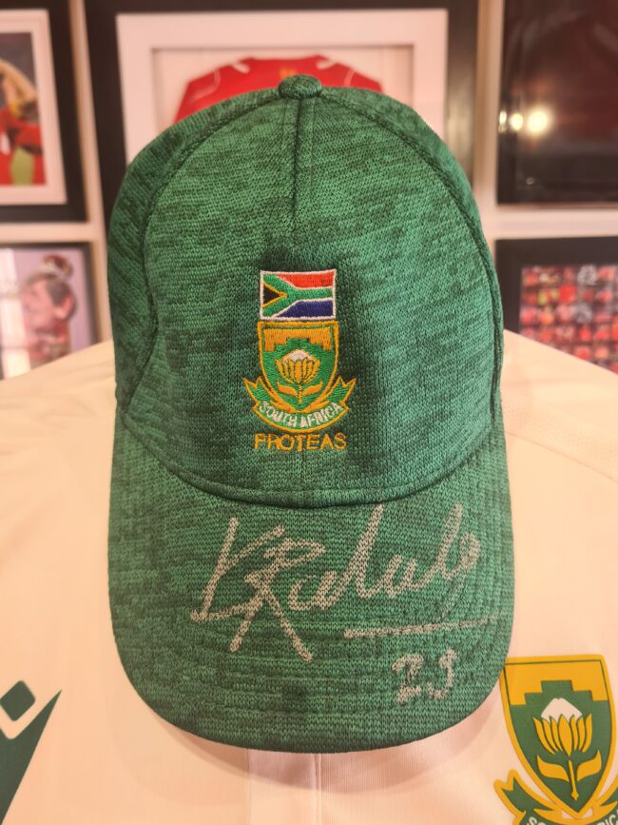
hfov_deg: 53.1
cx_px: 309
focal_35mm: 26
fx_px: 619
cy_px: 412
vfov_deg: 67.3
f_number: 1.8
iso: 100
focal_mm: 5.4
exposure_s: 1/100
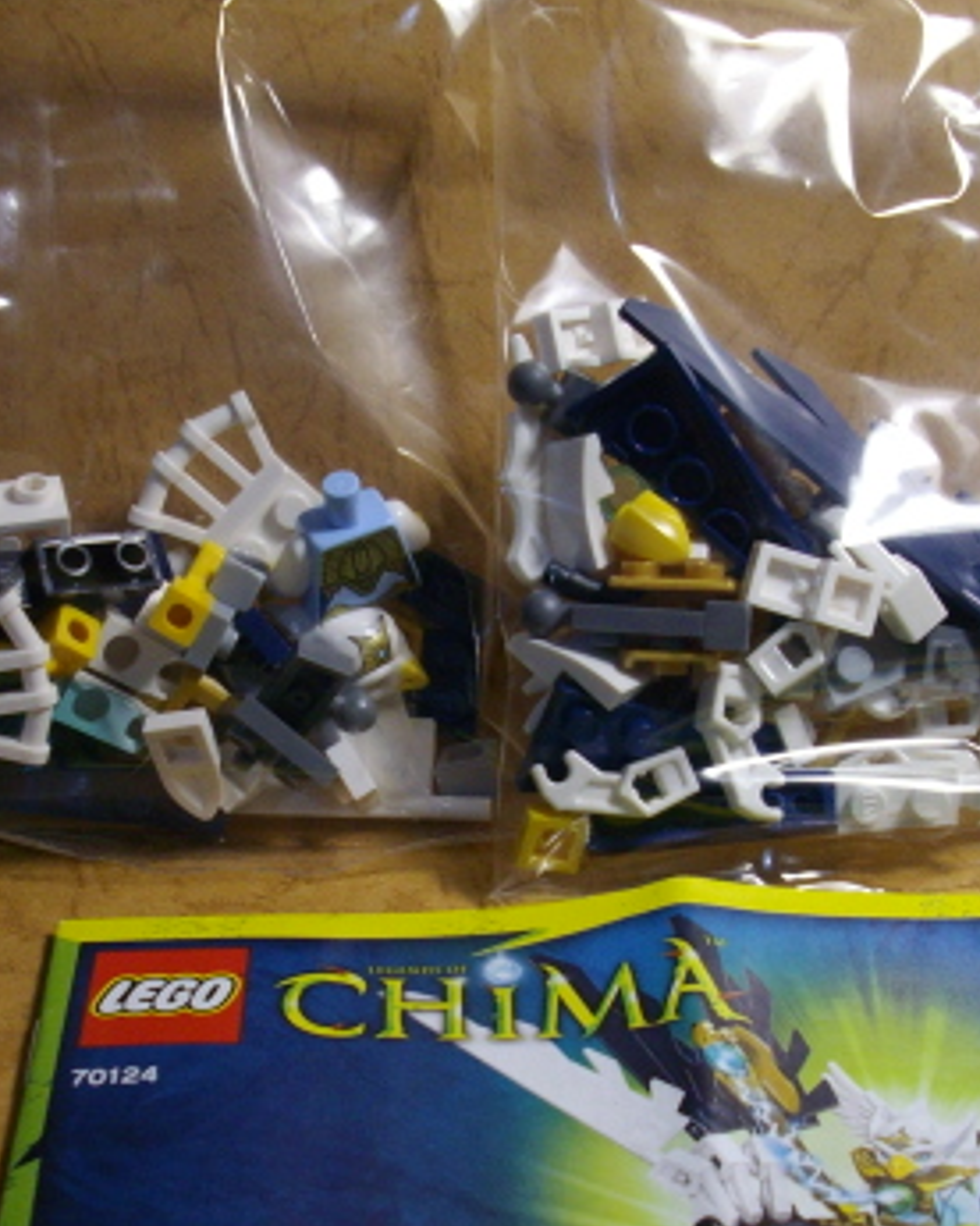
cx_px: 472
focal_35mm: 67
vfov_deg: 28.3
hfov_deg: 22.8
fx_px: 2429
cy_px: 697
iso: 160
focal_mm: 6.2
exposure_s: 1/60
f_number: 2.8
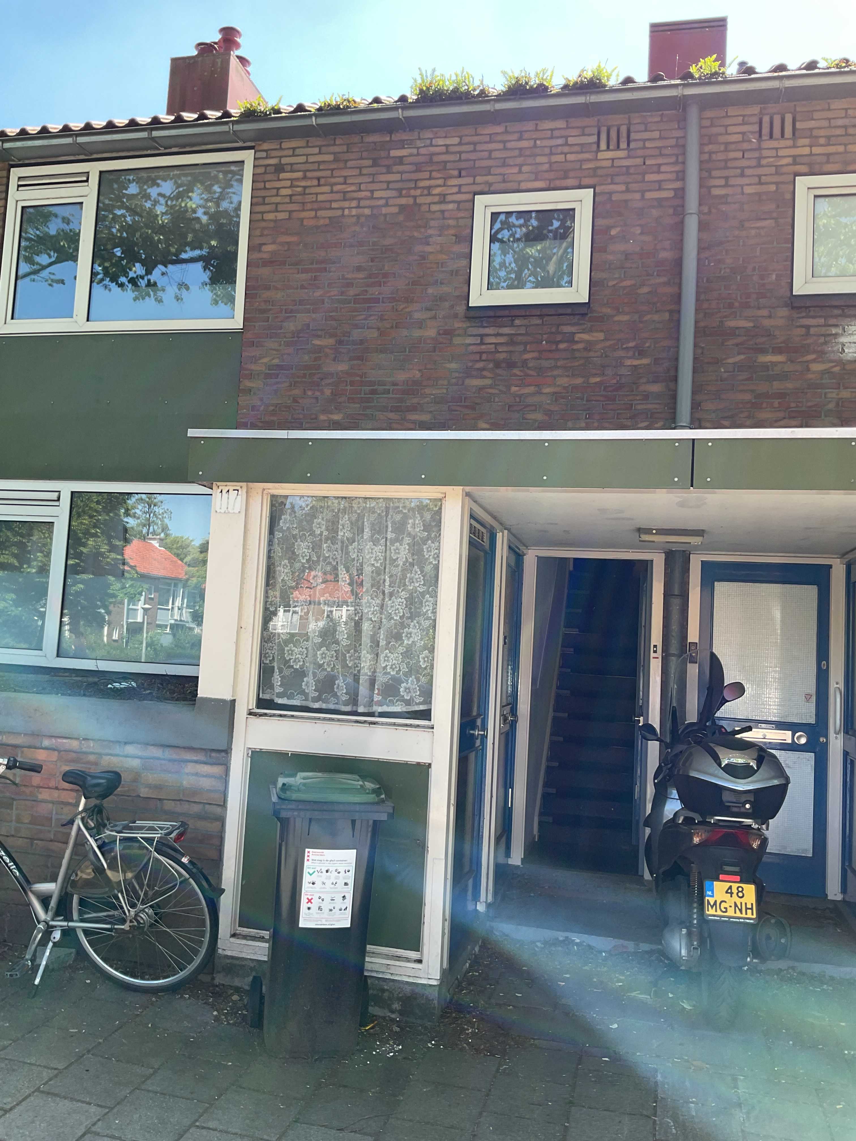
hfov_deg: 48.2
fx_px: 956
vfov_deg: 61.7
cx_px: 428
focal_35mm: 29
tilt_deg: +4.6
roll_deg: -4.1
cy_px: 570
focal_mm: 3
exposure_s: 1/203
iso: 16
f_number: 1.8
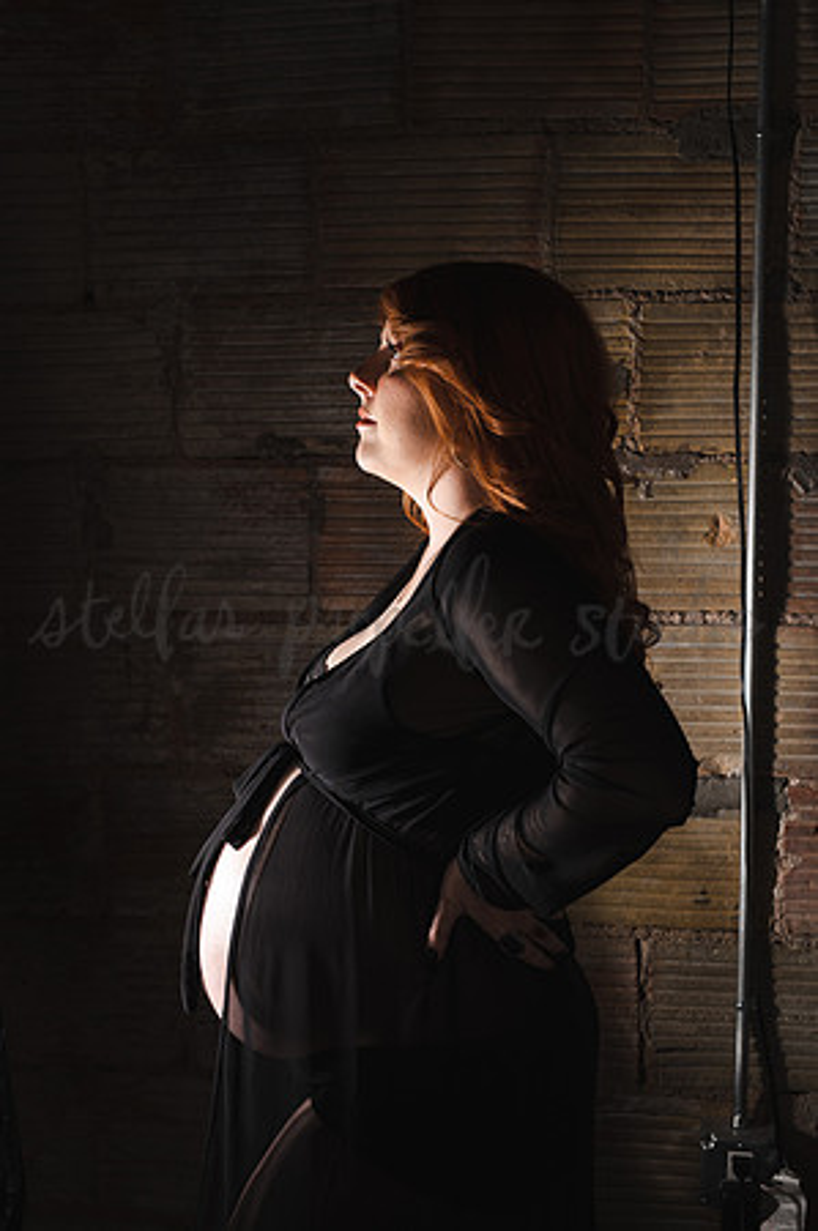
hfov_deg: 26.9
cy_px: 616
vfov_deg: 39.6
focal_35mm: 50
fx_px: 1708
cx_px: 409
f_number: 7.1
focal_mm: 50
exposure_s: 1/160
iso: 80
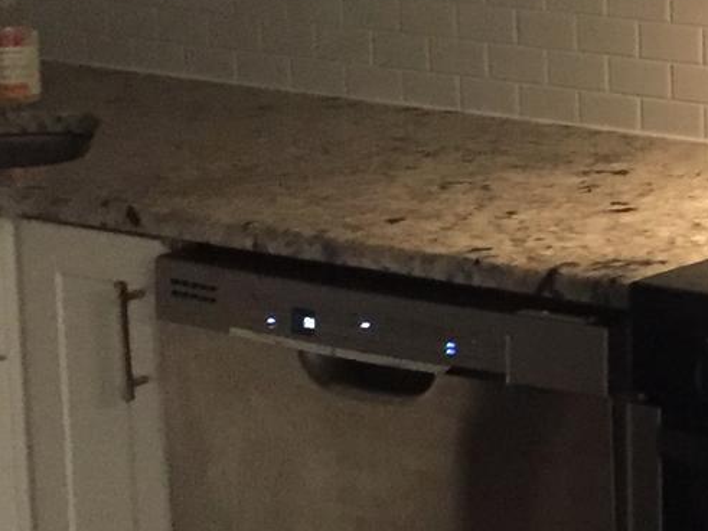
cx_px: 1106
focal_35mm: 121
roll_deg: -0.7
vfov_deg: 12.2
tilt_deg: -10.9
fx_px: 2474
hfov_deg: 14.9
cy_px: 186
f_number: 2.2
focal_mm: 4.15
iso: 320
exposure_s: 1/15
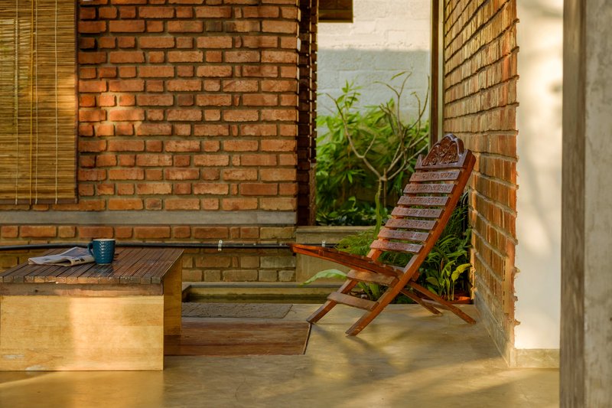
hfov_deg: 27.0
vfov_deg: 18.2
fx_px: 1275
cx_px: 306
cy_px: 204
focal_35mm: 75
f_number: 4
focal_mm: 50
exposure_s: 1/250
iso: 320
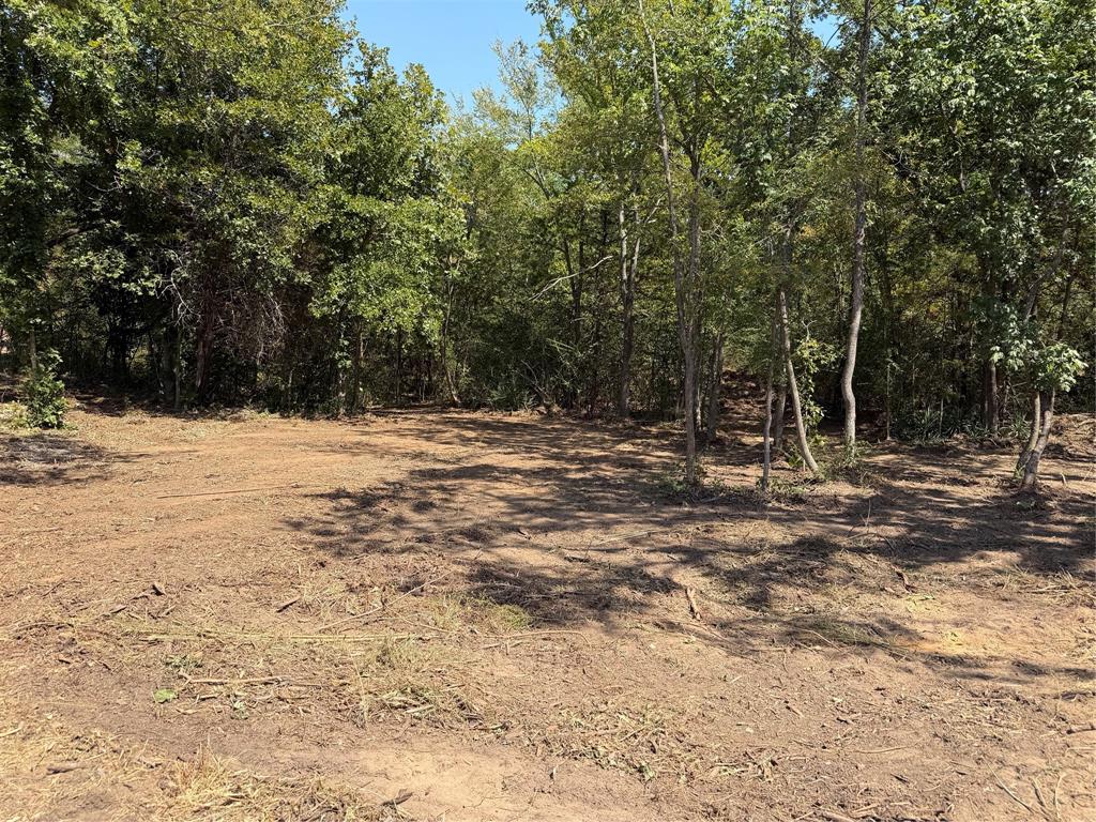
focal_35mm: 24
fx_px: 760
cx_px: 548
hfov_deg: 71.6
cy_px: 411
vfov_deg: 56.8
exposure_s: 1/1949
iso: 80
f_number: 1.78
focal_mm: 6.76
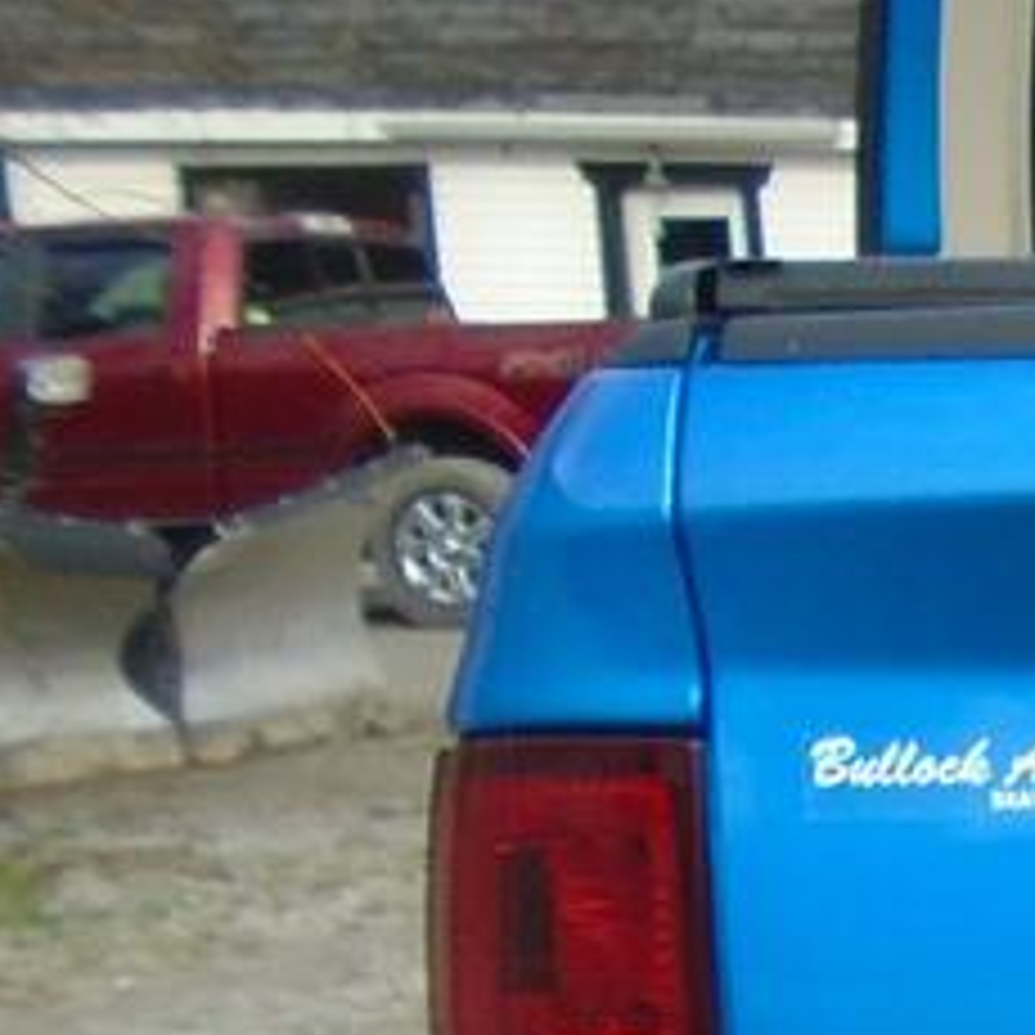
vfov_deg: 13.2
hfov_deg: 10.9
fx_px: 4330
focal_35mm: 128
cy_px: 1296
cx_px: 2727
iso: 100
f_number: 3.2
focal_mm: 4.6
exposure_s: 1/400
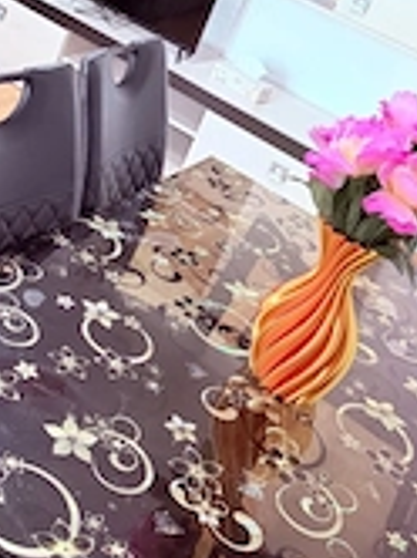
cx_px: 111
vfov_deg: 30.9
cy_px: 3
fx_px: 934
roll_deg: -21.6
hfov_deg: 24.9
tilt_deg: -14.1
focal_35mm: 58
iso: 320
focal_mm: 6.76
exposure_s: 1/50
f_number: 1.78
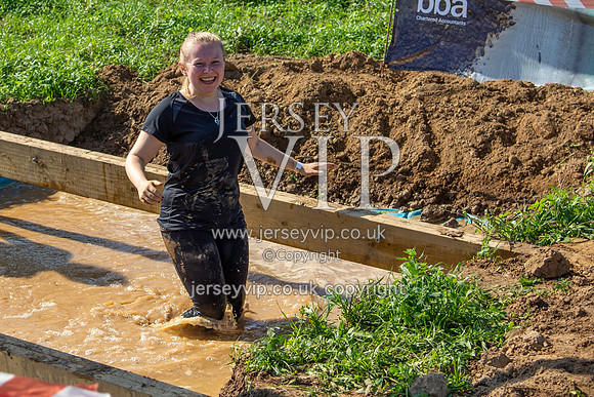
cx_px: 182
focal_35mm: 78
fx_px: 1292
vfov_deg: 17.4
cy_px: 122
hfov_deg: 25.7
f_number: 3.2
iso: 100
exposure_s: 1/2000
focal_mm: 28
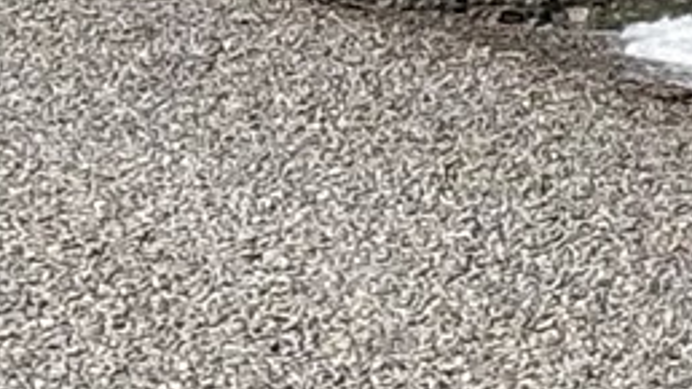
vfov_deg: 2.7
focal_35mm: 439
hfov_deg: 4.6
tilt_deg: -0.1
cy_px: -625
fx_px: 8054
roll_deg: -0.1
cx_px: 2634
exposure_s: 1/4630
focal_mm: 5.96
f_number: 1.6
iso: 32
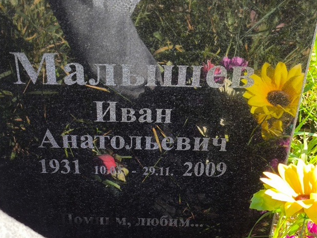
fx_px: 587
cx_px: 133
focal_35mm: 64
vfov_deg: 22.9
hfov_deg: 30.2
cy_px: 147
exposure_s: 1/224
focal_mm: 4.71
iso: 50
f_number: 1.7
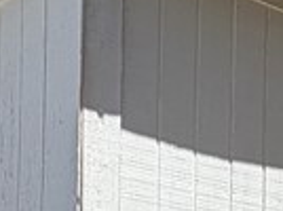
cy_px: 386
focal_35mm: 107
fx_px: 873
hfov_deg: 18.4
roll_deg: -1.4
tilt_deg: +0.3
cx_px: 118
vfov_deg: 12.5
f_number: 2.2
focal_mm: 2.22
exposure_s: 1/770
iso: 20
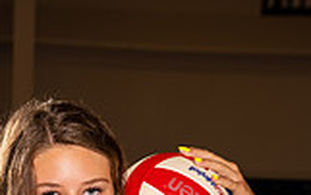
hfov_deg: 15.8
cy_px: 427
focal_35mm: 131
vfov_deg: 9.2
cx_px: 41
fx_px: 1111
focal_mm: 46
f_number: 5
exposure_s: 1/500
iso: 250
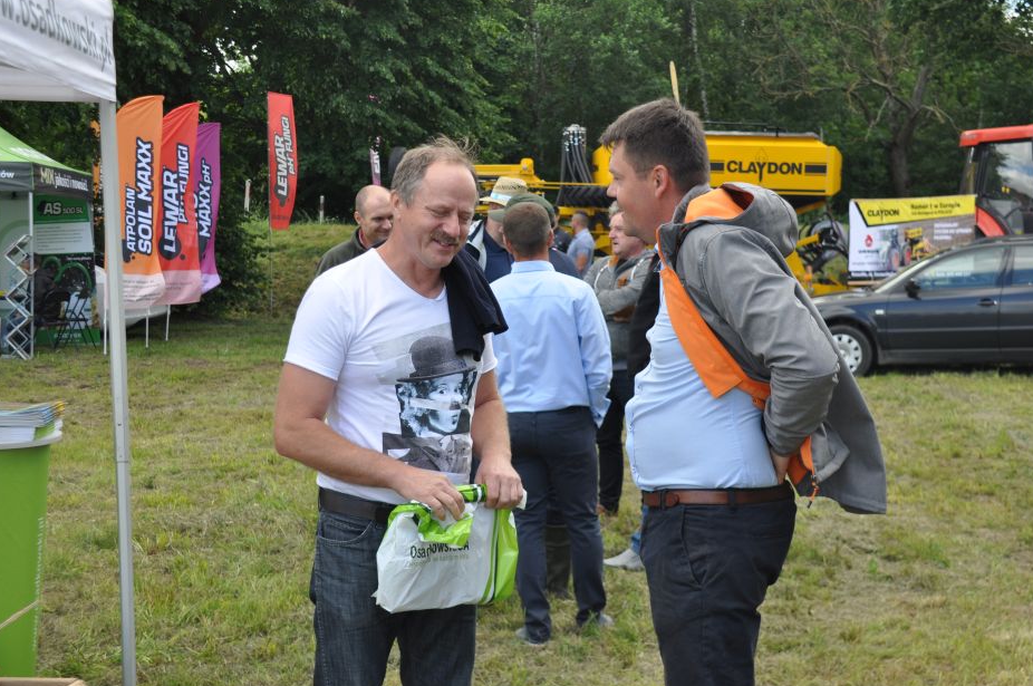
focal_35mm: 63
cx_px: 529
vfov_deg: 21.5
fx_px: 1806
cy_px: 364
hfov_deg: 31.9
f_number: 6.3
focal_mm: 38
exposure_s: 1/160
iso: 200
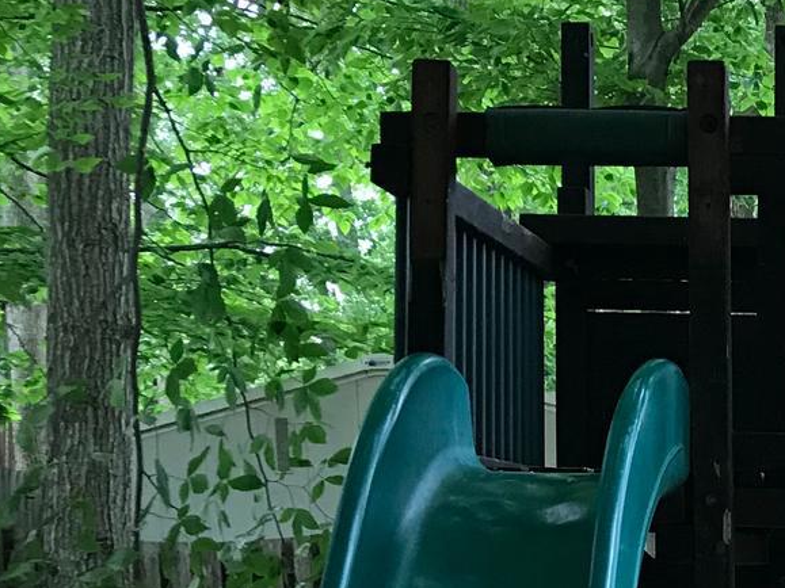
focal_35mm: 99
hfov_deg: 18.7
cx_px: 971
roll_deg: +1.7
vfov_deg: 13.9
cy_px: 898
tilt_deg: -6.0
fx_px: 2245
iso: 40
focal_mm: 3.99
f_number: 1.8
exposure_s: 1/19
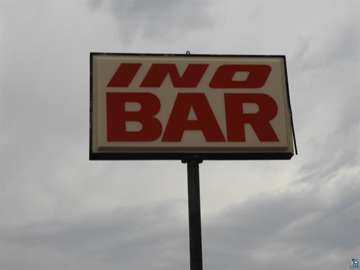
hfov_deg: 24.4
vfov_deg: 18.4
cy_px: 135
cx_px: 180
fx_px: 832
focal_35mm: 80
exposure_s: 1/80
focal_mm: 14.3
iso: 100
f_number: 4.5
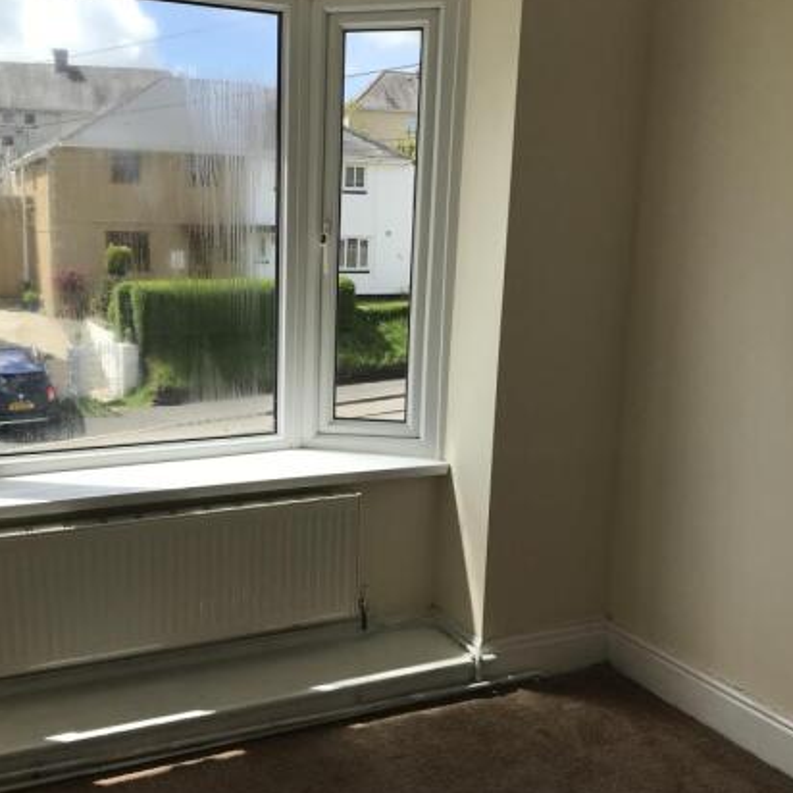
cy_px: 407
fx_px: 907
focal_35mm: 35
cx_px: 299
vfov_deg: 47.2
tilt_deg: -8.5
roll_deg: -0.1
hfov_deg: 46.8
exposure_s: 1/1198
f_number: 1.8
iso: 20
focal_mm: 3.99
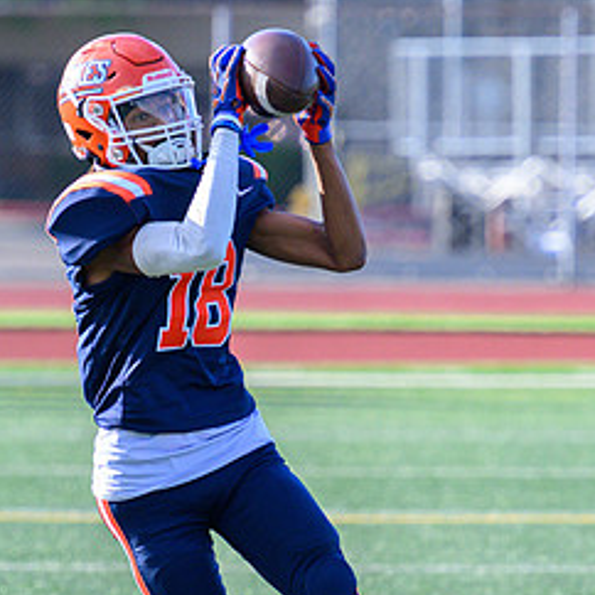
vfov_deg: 3.3
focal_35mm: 536
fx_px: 10423
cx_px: 176
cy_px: 351
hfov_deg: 3.3
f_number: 4.5
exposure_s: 1/2000
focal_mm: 210
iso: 1100
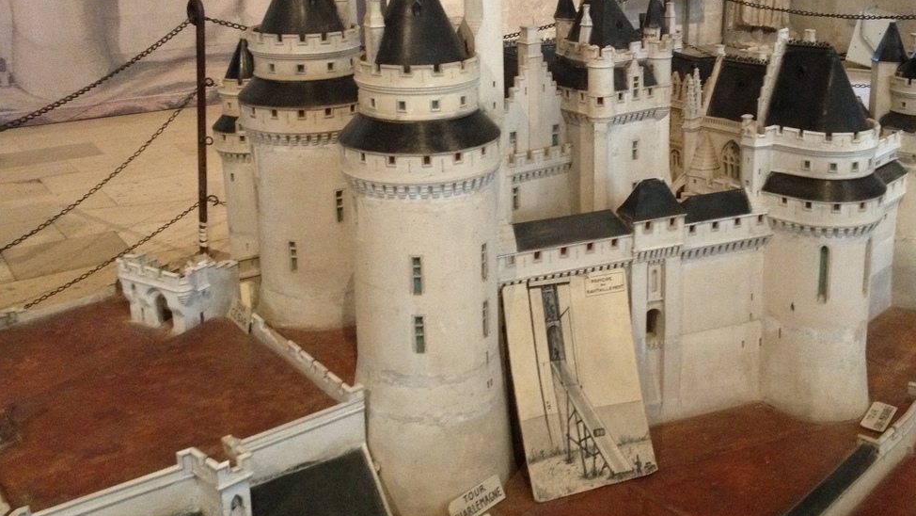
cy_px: 180
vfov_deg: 25.3
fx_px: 1142
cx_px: 562
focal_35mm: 47
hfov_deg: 43.4
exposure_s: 1/15
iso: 400
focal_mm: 4.28
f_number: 2.4
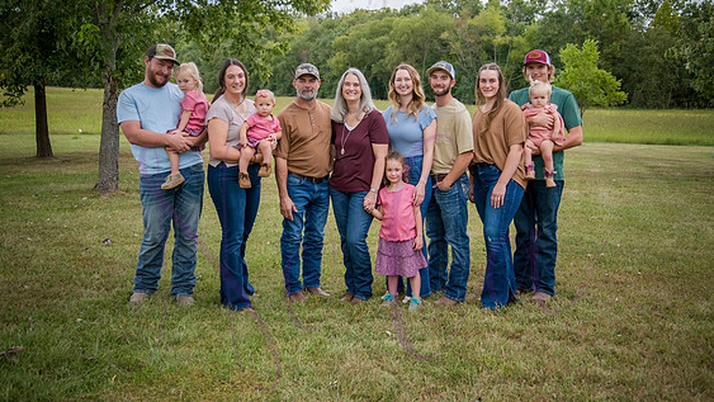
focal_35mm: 41
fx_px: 776
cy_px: 160
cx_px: 353
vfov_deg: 29.0
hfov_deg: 49.4
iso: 400
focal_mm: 38
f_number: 5.6
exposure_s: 1/500
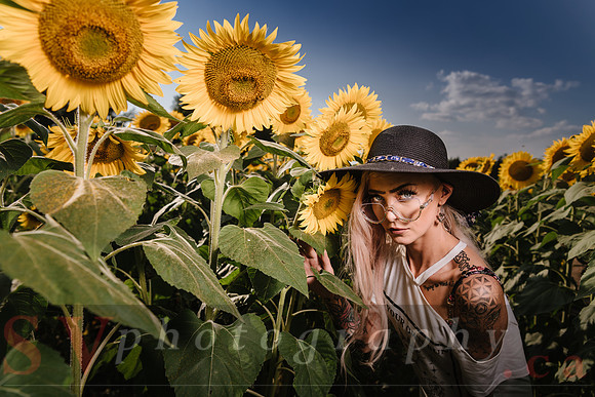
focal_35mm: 28
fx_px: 463
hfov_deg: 65.5
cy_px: 198
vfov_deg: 46.4
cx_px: 298
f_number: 5
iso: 64
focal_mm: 28
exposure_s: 1/200
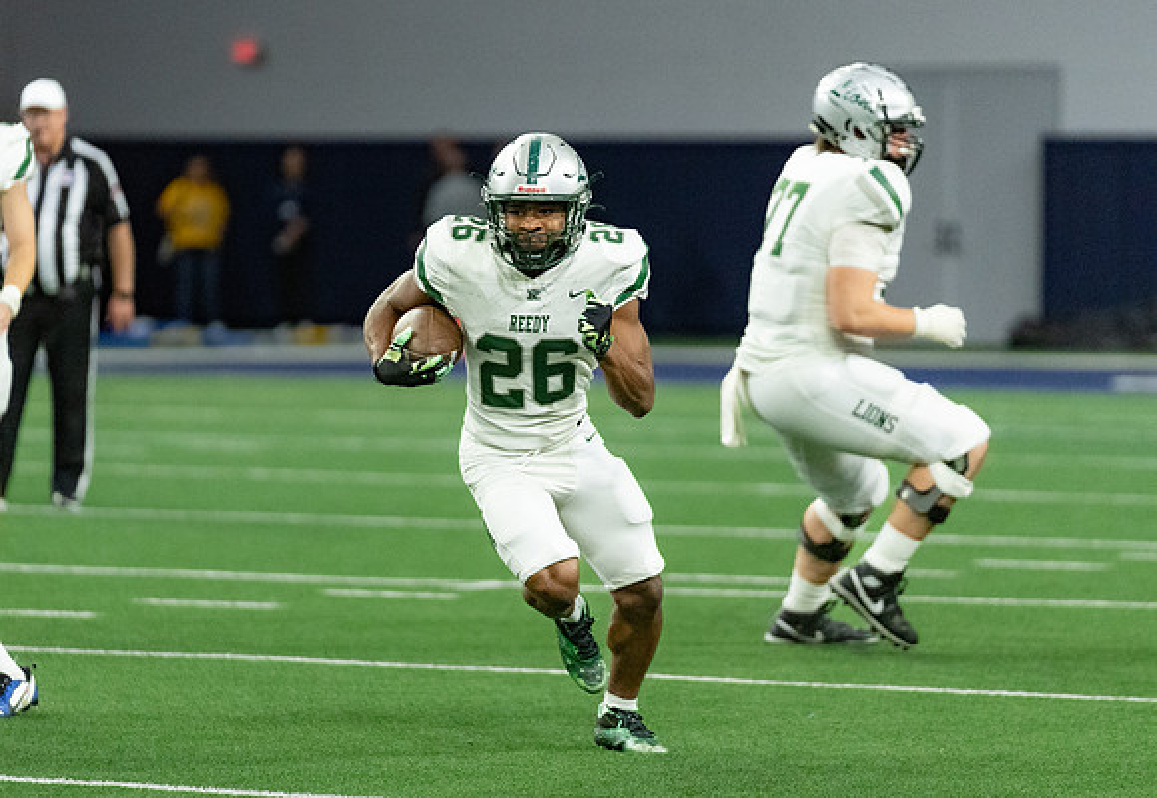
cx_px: 474
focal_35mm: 291
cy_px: 362
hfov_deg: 7.0
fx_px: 9446
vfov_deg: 4.8
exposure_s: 1/1250
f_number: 2.8
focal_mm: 200
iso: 4000
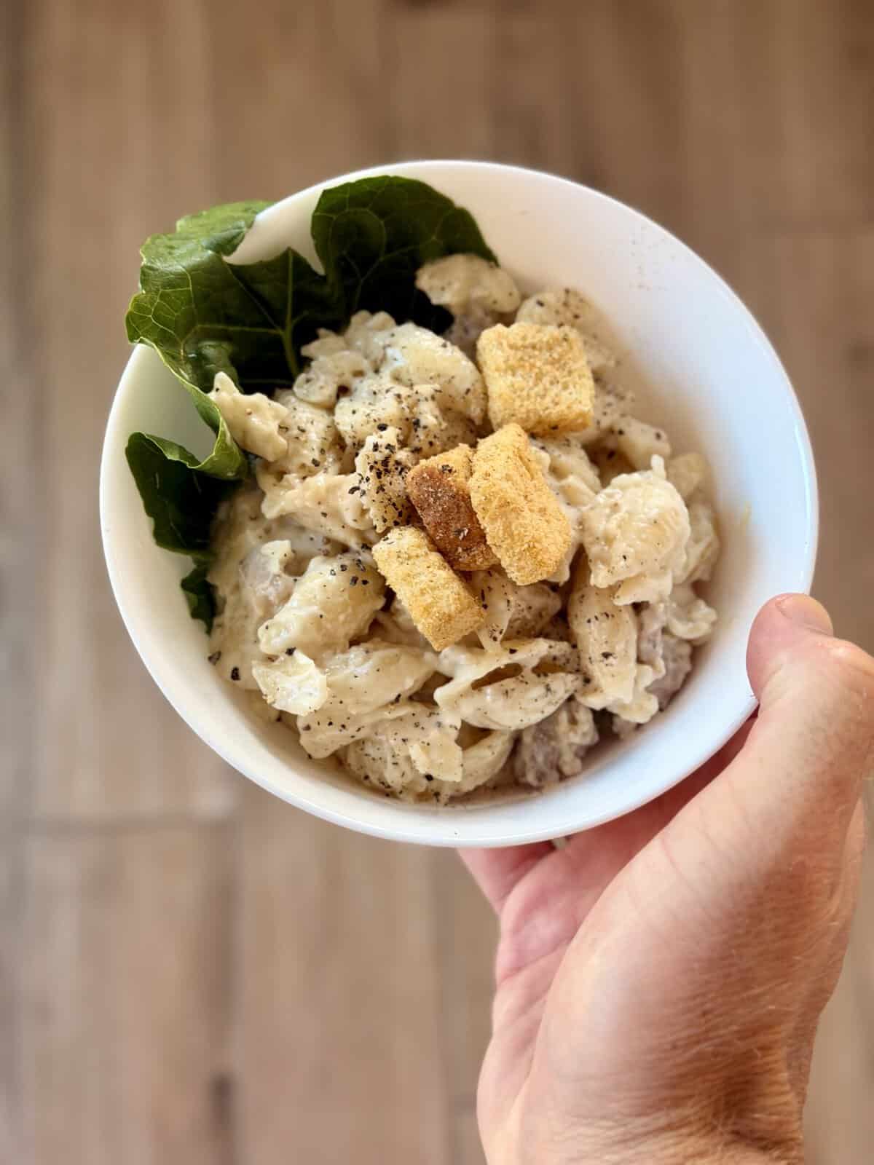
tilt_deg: -72.9
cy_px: 582
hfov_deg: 30.3
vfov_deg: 39.7
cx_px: 437
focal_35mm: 48
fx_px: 1616
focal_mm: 6.76
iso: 50
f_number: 1.78
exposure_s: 1/60
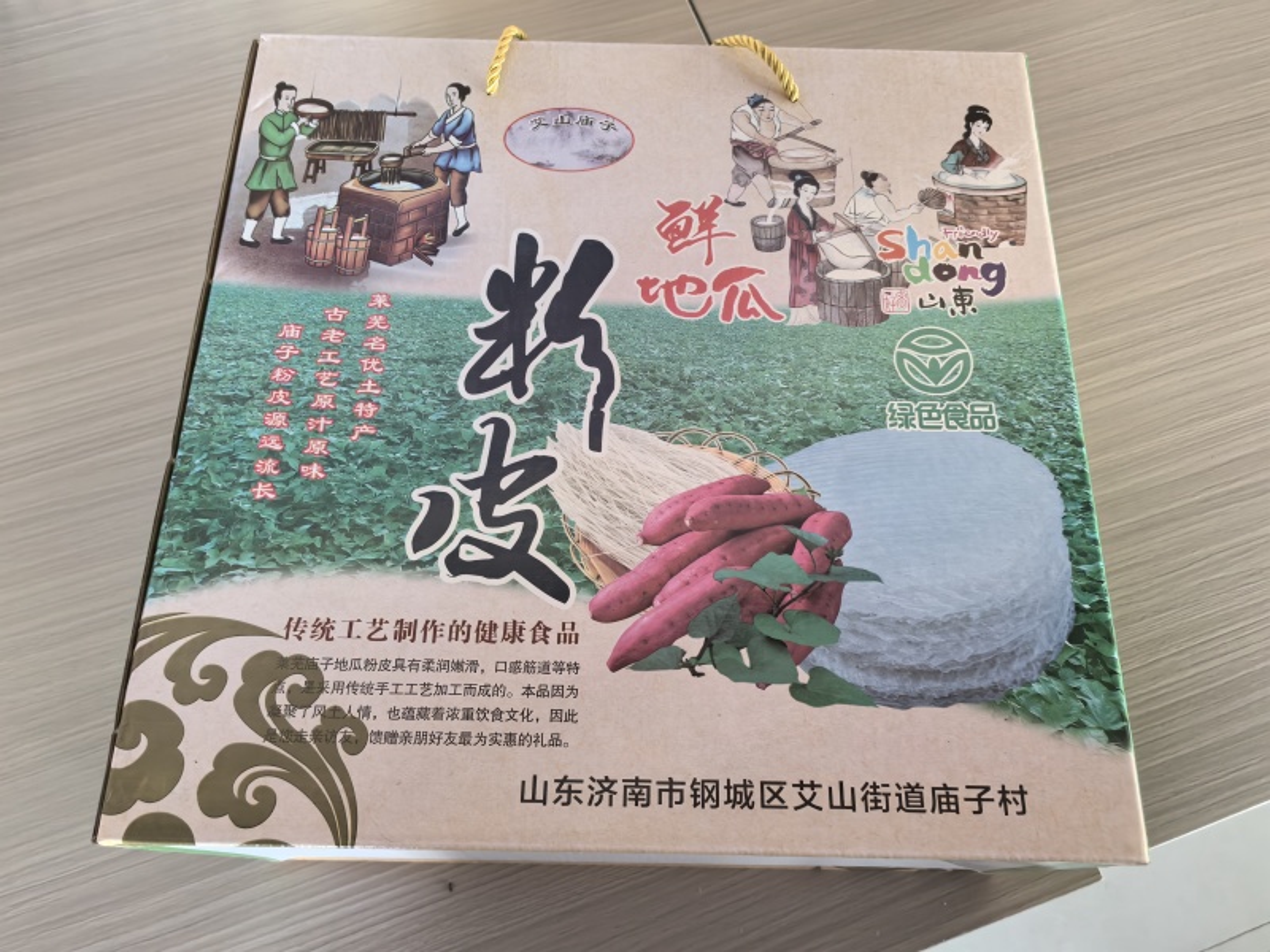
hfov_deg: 65.3
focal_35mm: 27
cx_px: 635
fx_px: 991
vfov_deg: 51.4
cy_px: 476
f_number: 2
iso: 320
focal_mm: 5.75
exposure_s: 1/100
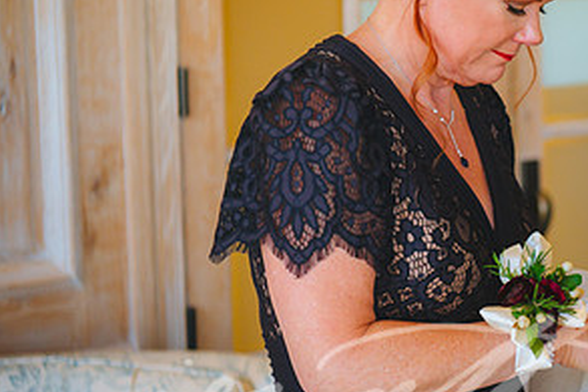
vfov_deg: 13.8
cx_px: 516
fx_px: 1616
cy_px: 177
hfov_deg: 20.3
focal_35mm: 99
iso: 1600
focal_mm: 50
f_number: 2.8
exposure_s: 1/200
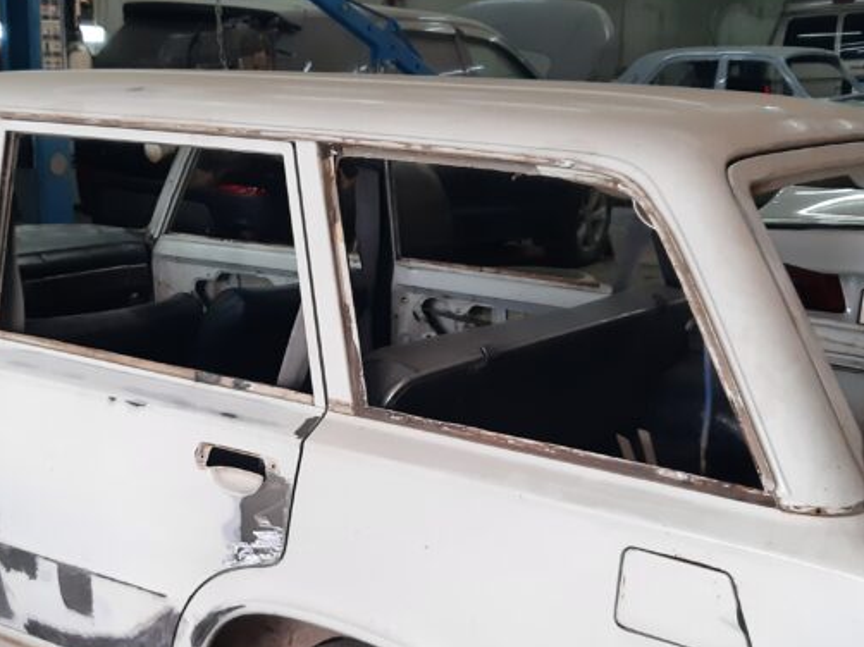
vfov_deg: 27.4
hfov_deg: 35.9
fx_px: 1322
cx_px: 315
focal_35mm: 53
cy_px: 416
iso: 125
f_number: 1.7
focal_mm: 3.93
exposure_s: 1/50
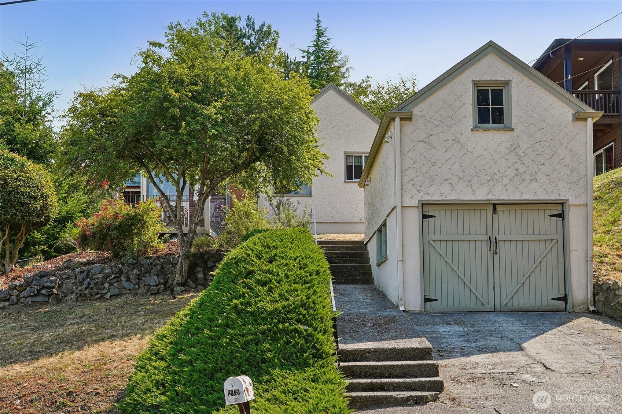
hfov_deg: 51.9
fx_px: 639
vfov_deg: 35.9
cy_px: 207
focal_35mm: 37
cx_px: 311
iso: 125
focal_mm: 25
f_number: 8
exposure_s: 1/125
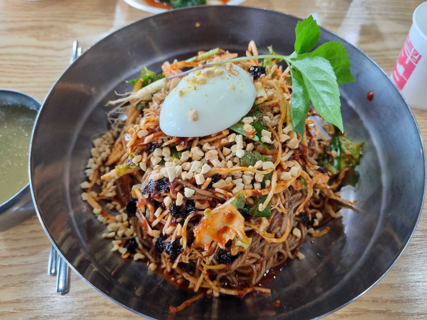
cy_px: 160
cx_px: 214
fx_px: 321
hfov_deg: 67.3
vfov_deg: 53.1
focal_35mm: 26
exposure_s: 1/60
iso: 200
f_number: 1.8
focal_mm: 5.4
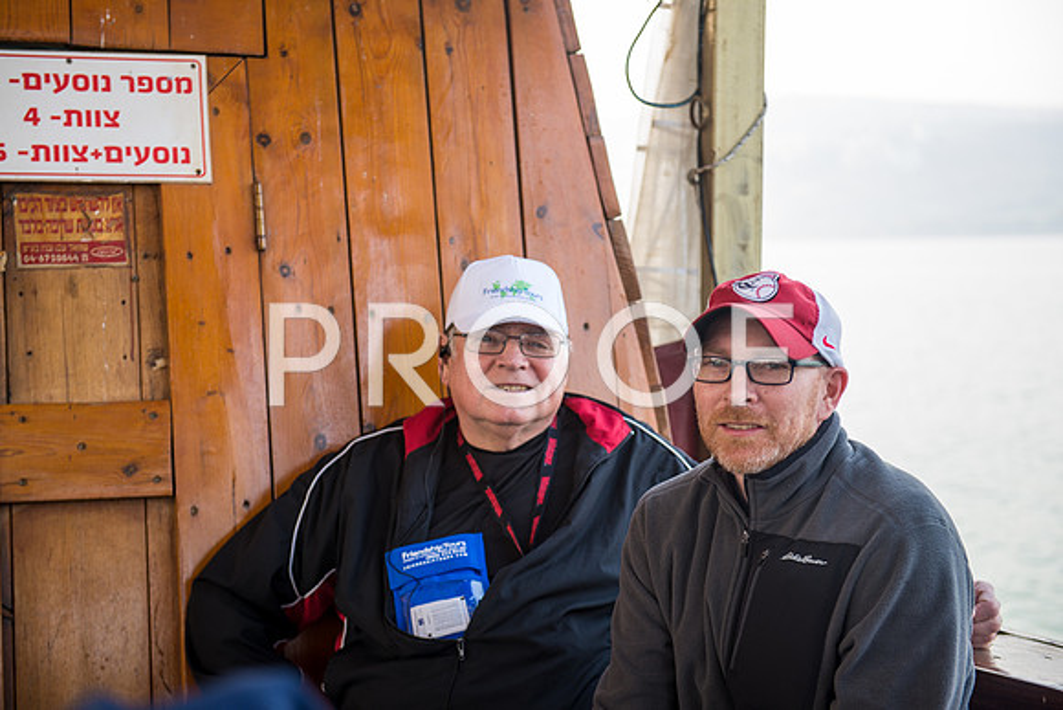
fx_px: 1772
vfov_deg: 22.6
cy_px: 355
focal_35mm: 60
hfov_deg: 33.4
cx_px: 532
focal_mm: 60
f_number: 2.8
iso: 100
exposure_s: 1/100
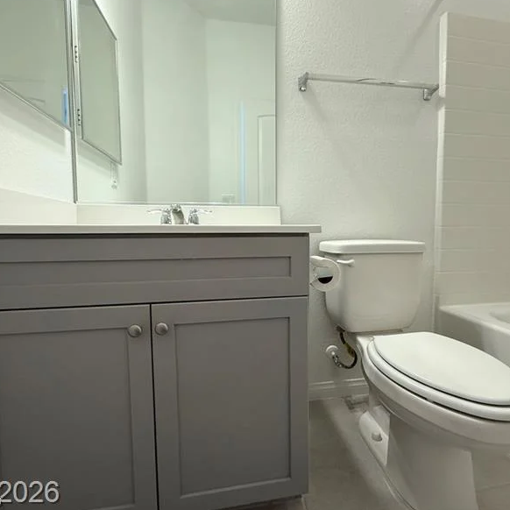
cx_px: 278
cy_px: 250
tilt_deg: -4.2
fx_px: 283
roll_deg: +0.6
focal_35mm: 17
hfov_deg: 83.8
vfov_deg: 84.0
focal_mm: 2.22
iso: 160
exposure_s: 1/120
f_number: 2.2
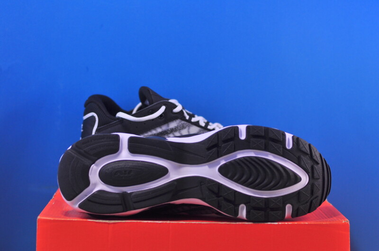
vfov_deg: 18.1
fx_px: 788
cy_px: 126
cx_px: 190
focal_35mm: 75
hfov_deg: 27.0
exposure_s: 1/320
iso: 250
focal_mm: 50
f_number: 2.8
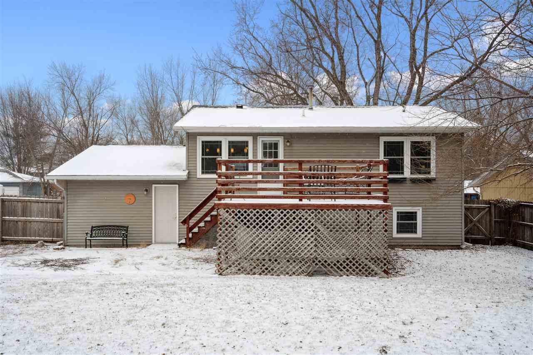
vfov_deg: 42.3
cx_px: 266
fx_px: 459
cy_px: 178
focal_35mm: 31
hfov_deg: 60.3
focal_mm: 31
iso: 400
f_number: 9
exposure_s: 1/640
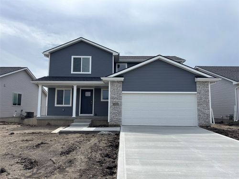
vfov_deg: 53.1
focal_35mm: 26
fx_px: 180
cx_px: 120
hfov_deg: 67.3
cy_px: 90
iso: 50
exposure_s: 1/4630
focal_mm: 5.96
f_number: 1.6
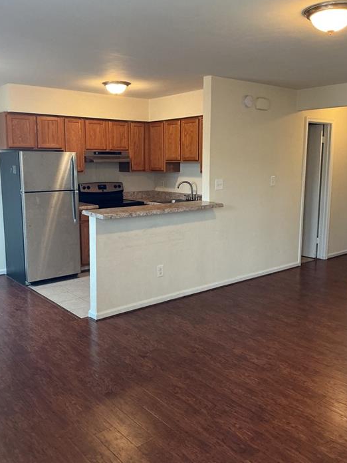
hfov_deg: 44.1
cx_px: 163
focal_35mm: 32
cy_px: 229
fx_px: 428
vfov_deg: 56.8
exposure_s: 1/60
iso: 125
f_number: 1.8
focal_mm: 3
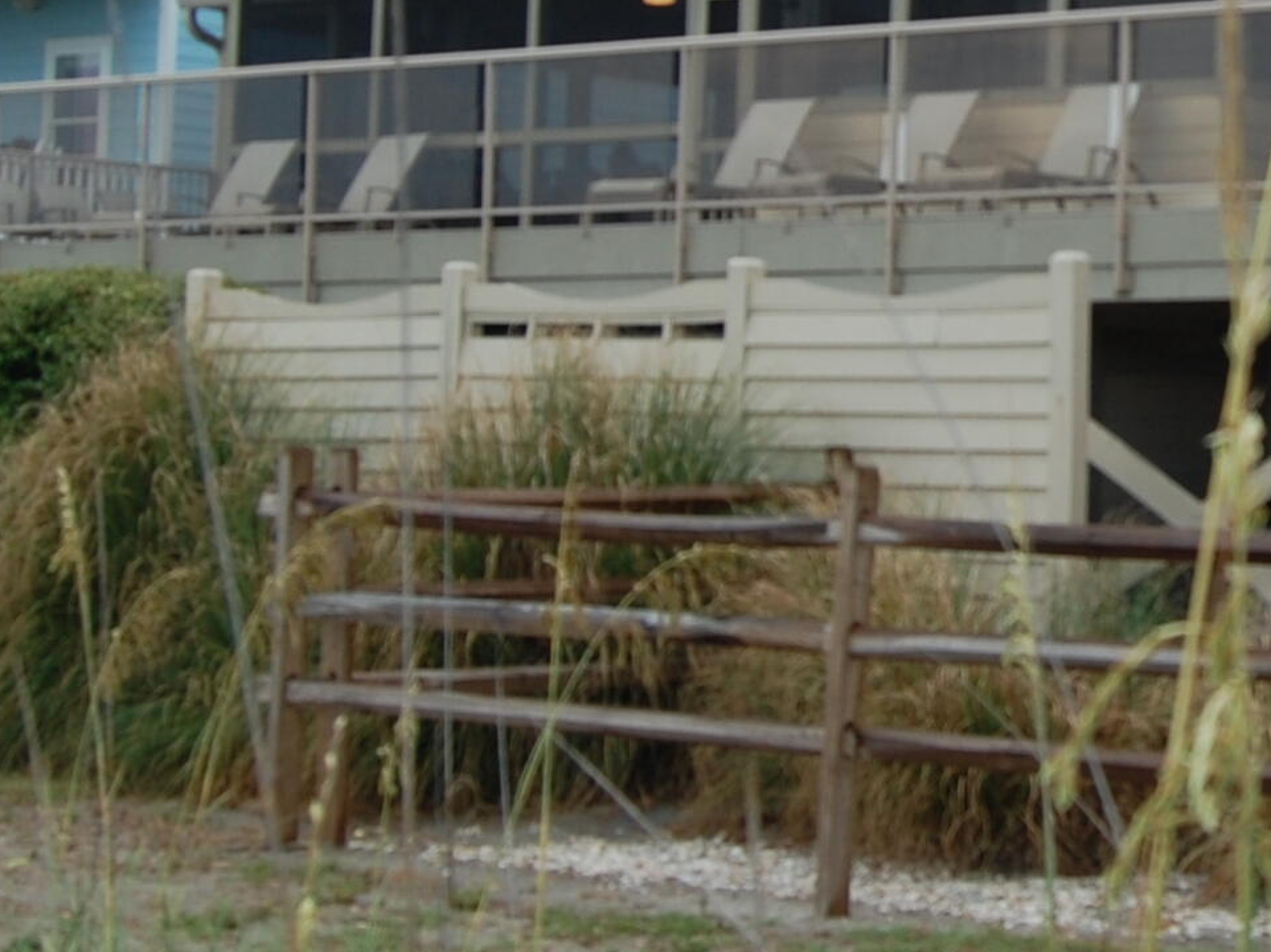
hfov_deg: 20.6
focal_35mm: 90
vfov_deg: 16.2
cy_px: 143
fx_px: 3303
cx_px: 1439
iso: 200
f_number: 7.1
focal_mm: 20
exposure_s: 1/200
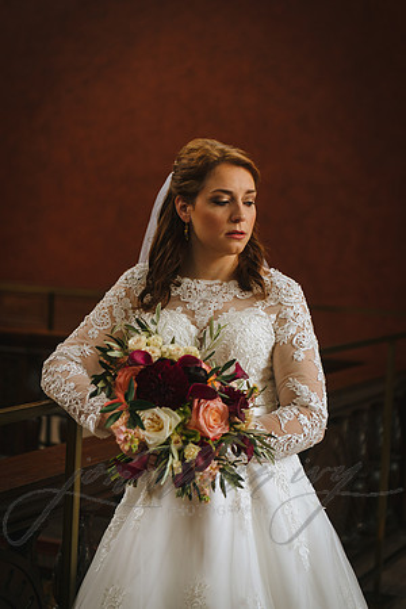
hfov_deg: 19.5
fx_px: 1184
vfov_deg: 28.8
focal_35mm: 70
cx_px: 203
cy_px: 304
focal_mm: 70
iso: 250
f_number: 2.8
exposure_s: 1/80
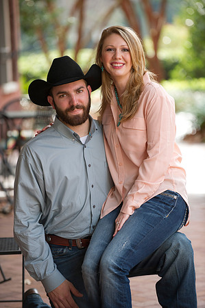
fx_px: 1370
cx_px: 102
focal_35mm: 160
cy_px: 154
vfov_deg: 12.9
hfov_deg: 8.6
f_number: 3.2
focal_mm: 160
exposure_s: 1/200
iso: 250
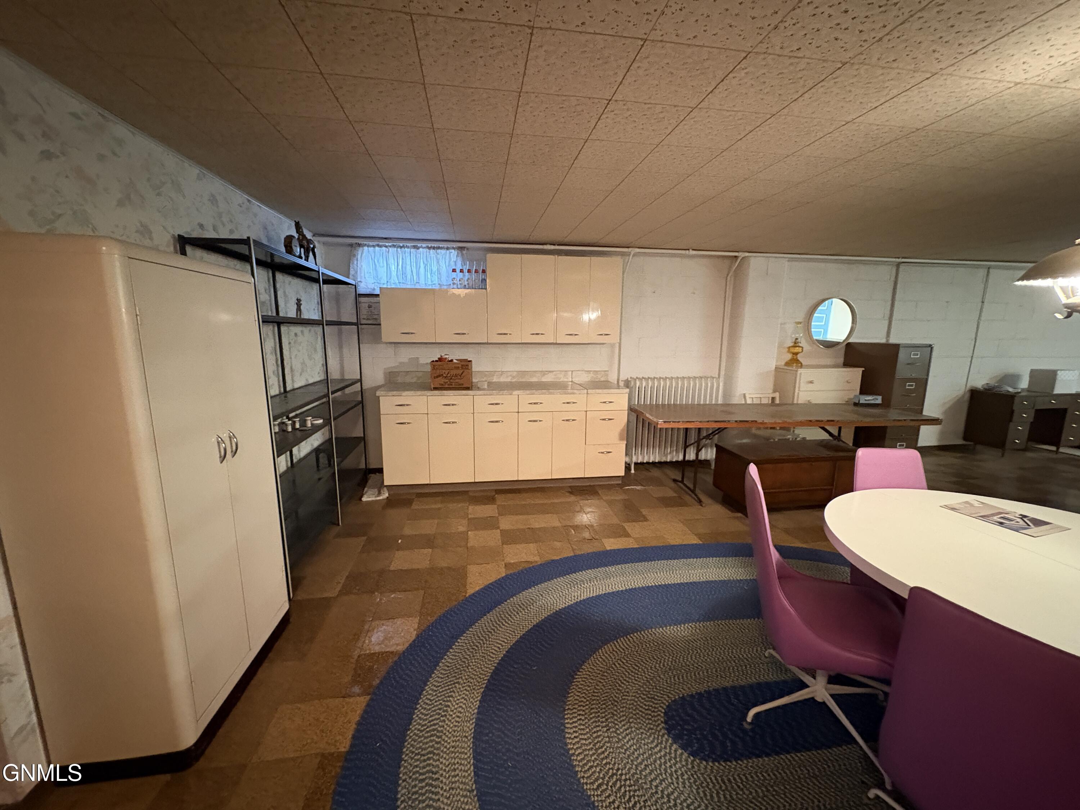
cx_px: 540
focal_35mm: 14
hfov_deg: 102.1
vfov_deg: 85.7
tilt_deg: -10.2
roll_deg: -0.4
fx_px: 437
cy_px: 405
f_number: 2.2
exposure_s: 1/30
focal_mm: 2.22
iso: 1000
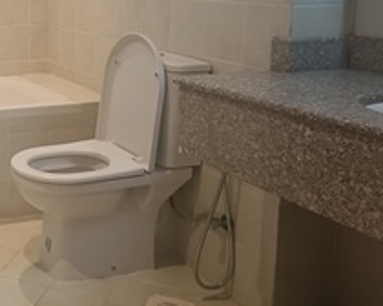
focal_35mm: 53
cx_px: -5
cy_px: 56
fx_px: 601
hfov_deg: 32.4
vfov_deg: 27.9
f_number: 1.7
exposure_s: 1/99.9
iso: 2904
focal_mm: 4.7
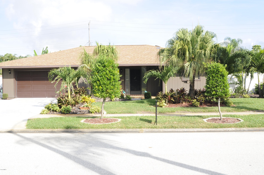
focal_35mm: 40
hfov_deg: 48.0
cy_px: 88
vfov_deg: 32.9
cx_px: 132
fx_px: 297
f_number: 8
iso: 200
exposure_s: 1/200
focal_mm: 27
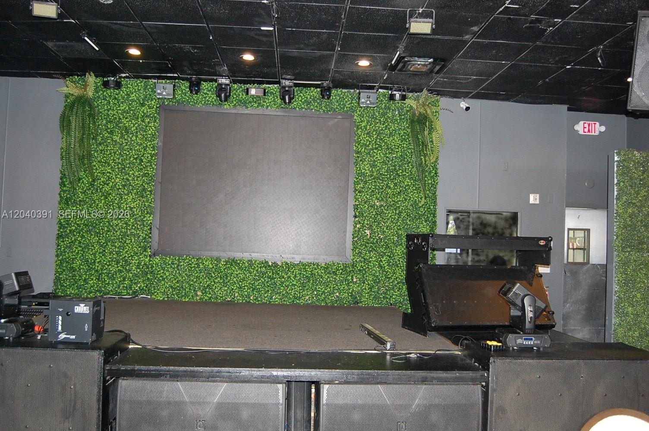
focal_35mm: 33
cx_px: 324
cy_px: 216
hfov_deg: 57.3
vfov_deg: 39.9
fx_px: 594
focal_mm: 22
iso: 1100
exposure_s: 1/60
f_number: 3.8
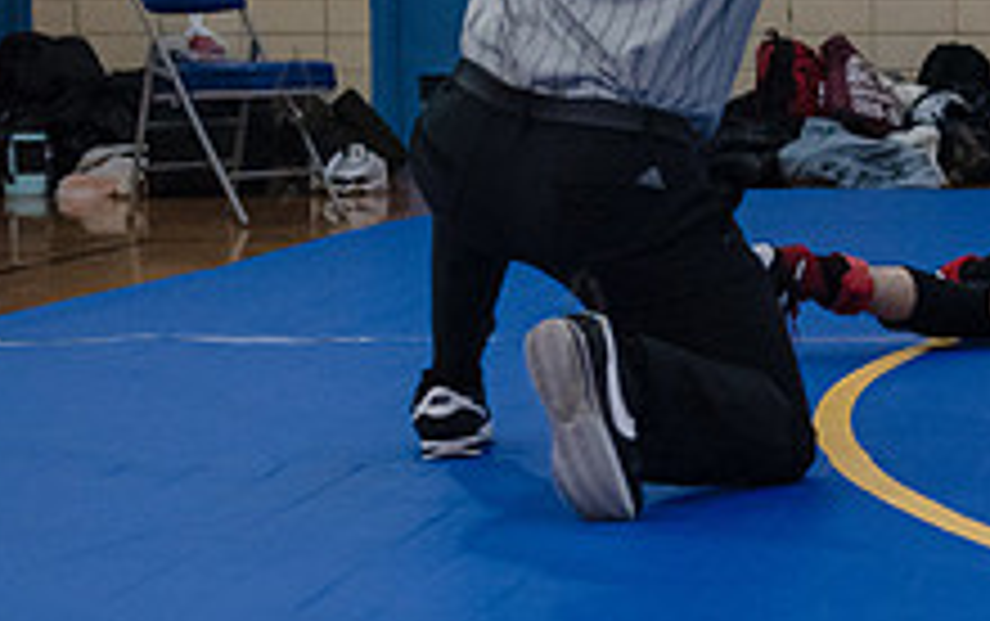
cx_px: 1381
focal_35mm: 151
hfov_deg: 13.2
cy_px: 269
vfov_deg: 8.7
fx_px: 4078
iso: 5000
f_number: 3.2
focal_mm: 48
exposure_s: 1/400
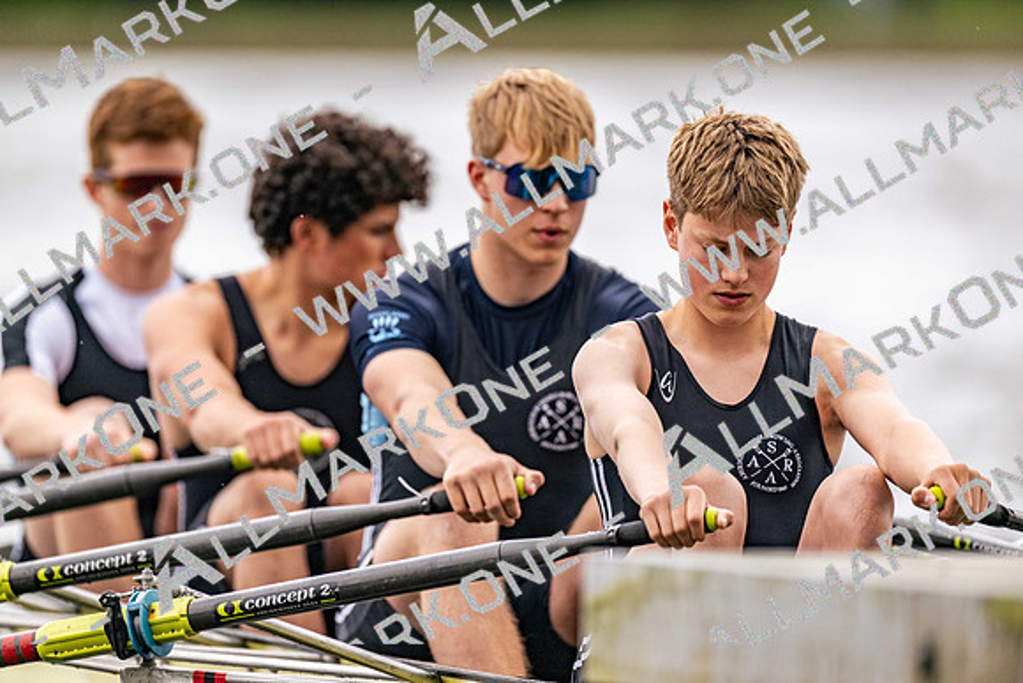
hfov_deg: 3.4
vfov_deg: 2.3
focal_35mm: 600
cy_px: 342
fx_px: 17053
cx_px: 512
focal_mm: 600
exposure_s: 1/2500
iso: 500
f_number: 4
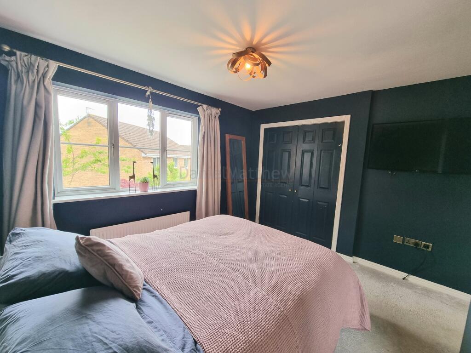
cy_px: 176
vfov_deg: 89.9
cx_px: 236
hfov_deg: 106.2
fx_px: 177
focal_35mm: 13
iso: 50
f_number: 2.2
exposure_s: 1/60.2
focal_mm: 2.2
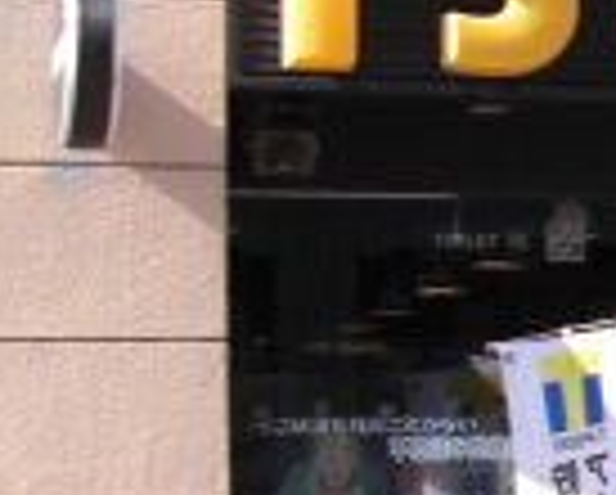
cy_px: 306
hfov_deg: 10.7
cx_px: 1250
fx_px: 2994
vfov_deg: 9.4
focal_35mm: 164
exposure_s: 1/250
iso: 50
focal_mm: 6.3
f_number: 2.8
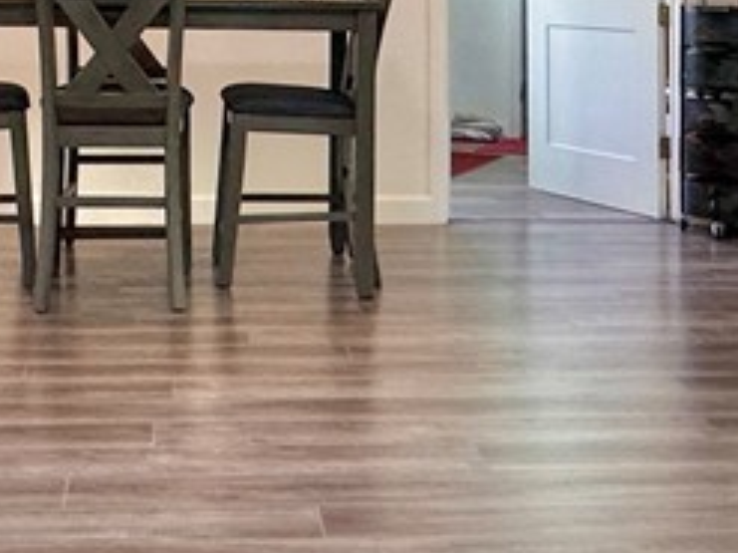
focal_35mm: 58
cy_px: -12
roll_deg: -2.2
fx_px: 1236
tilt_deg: -0.7
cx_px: 526
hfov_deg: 32.8
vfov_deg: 24.0
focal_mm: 2.22
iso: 250
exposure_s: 1/120
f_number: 2.2
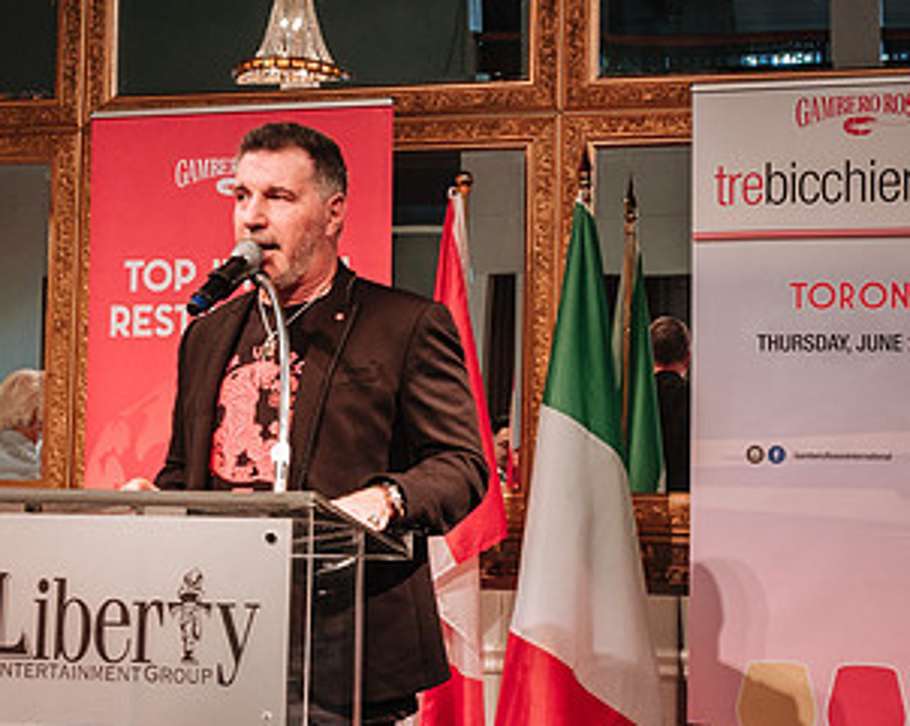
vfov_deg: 23.4
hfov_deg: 29.1
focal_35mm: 65
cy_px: 420
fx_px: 1749
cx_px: 554
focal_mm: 24
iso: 800
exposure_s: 1/60
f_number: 5
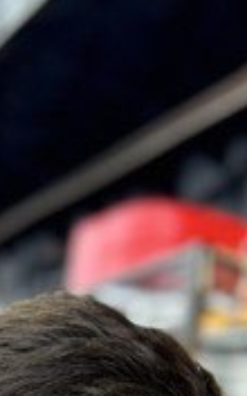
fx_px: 840
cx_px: 19
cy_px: 601
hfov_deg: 16.5
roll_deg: -4.7
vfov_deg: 21.8
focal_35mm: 78
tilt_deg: -5.2
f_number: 1.78
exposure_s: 1/120
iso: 100
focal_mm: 6.76
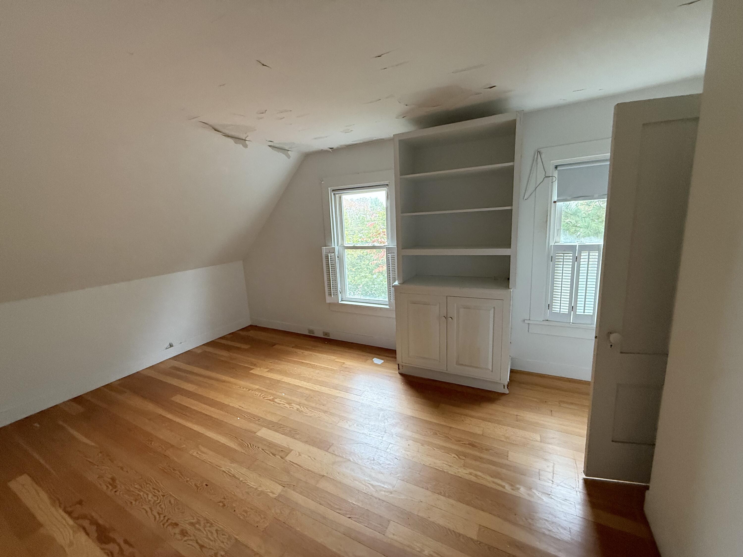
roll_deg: +3.7
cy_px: 278
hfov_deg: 102.1
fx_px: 300
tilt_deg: -10.1
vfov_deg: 85.7
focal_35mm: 14
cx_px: 372
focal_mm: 2.22
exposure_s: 1/60
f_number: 2.2
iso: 400
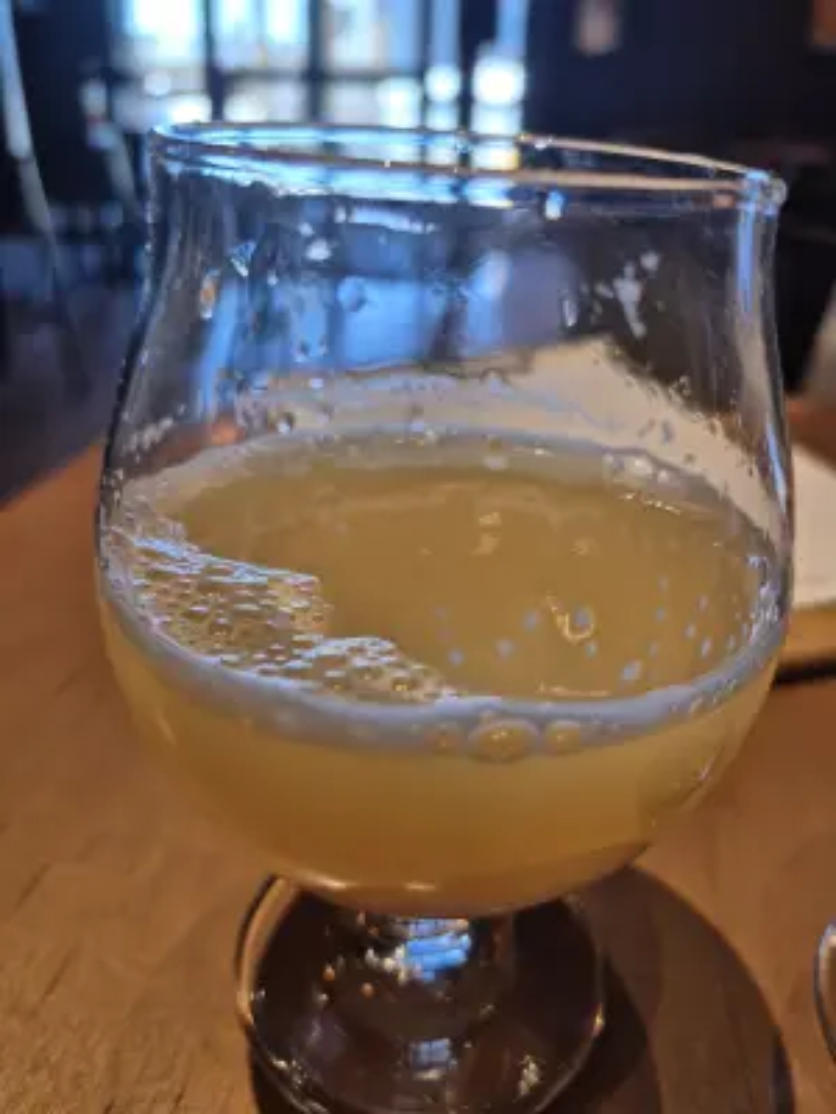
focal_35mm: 23
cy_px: 557
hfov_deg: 58.9
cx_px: 418
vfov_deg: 73.9
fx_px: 741
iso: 160
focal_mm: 5.4
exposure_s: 1/120
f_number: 1.8
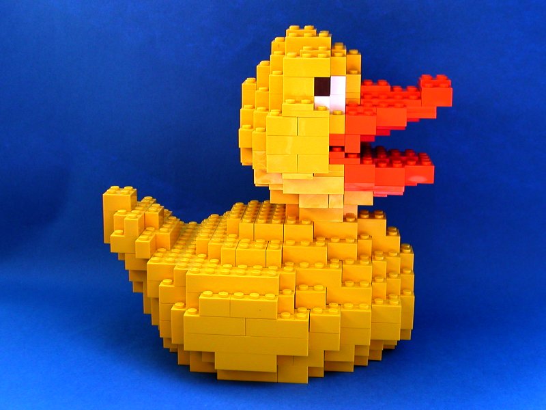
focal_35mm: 54
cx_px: 273
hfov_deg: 35.5
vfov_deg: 27.0
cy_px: 205
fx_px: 852
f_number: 3.2
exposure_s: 1/132
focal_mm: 8.2
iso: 100
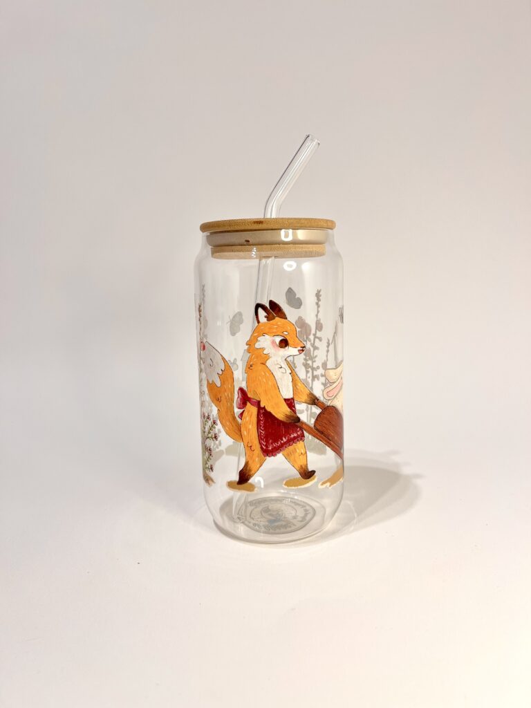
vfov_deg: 67.3
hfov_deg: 53.1
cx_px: 266
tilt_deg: -10.0
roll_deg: +1.8
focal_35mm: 26
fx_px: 532
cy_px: 354
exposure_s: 1/100
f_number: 1.6
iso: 50
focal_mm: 5.1
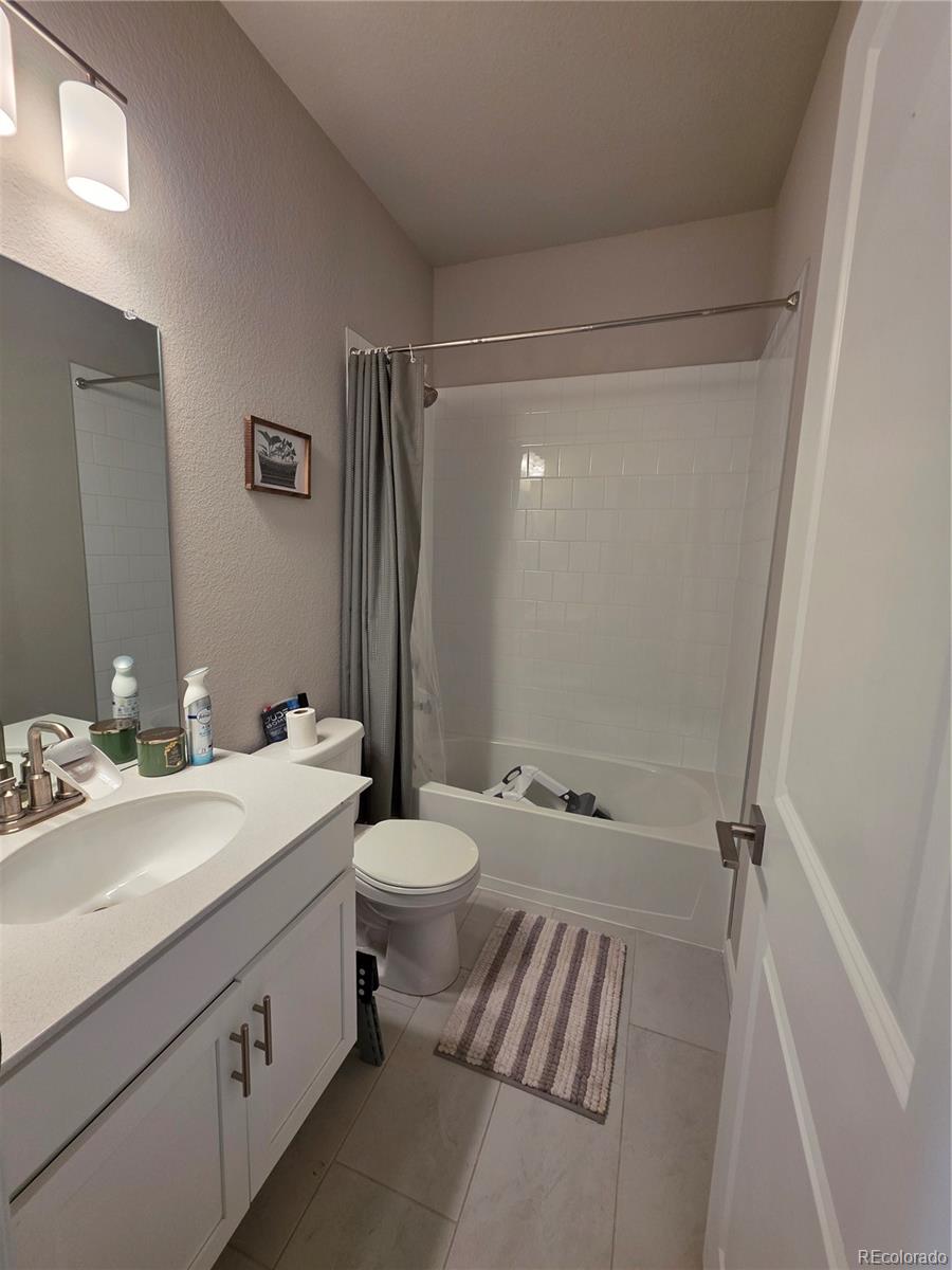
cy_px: 635
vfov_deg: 106.2
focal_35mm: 13
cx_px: 476
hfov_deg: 89.9
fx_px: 477
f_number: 1.9
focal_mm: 2.2
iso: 160
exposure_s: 1/120
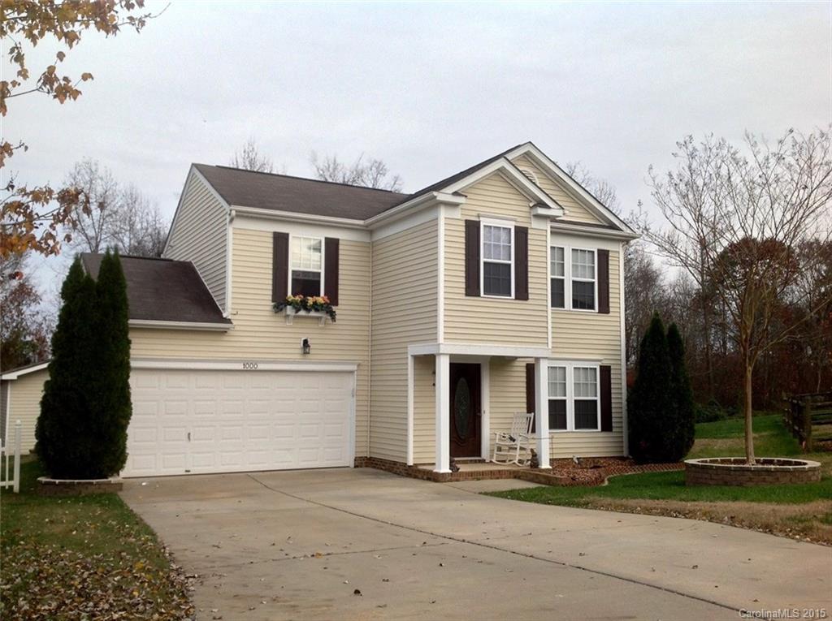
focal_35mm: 35
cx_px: 416
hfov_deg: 52.7
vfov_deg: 40.6
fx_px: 840
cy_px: 310
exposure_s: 1/211
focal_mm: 4.28
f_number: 2.4
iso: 50
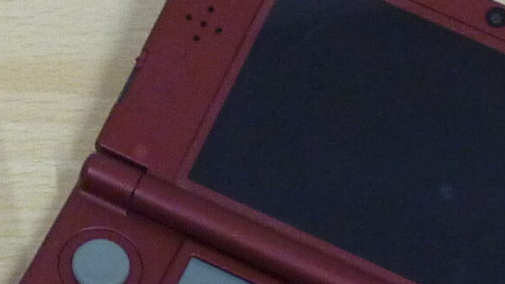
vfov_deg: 8.6
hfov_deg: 15.3
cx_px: 25
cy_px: 429
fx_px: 1848
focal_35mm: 138
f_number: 3.3
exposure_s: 1/30
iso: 320
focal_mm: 4.4
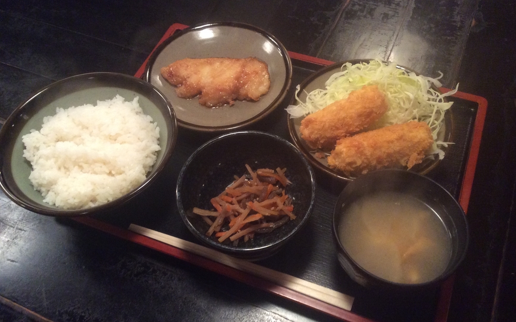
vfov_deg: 37.3
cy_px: 170
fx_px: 478
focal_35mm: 34
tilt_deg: -56.5
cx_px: 259
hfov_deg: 56.7
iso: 200
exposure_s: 1/24
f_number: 2.4
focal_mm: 3.3
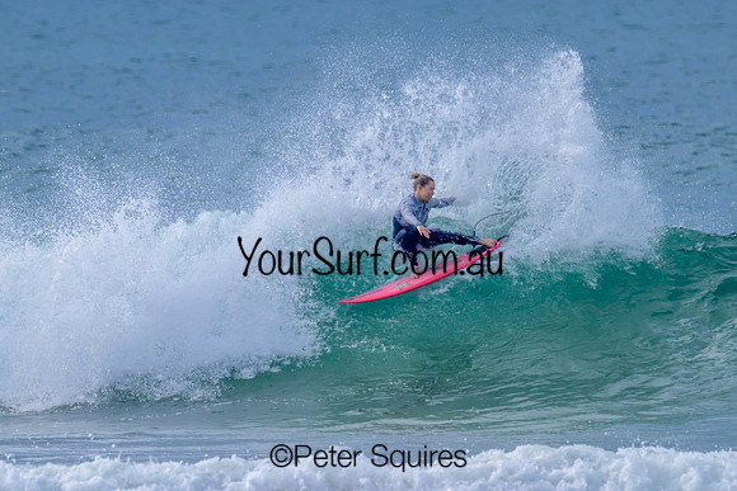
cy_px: 275
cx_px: 390
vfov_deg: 1.3
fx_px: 22477
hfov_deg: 1.9
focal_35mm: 1098
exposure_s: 1/2000
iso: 900
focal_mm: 800
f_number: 11
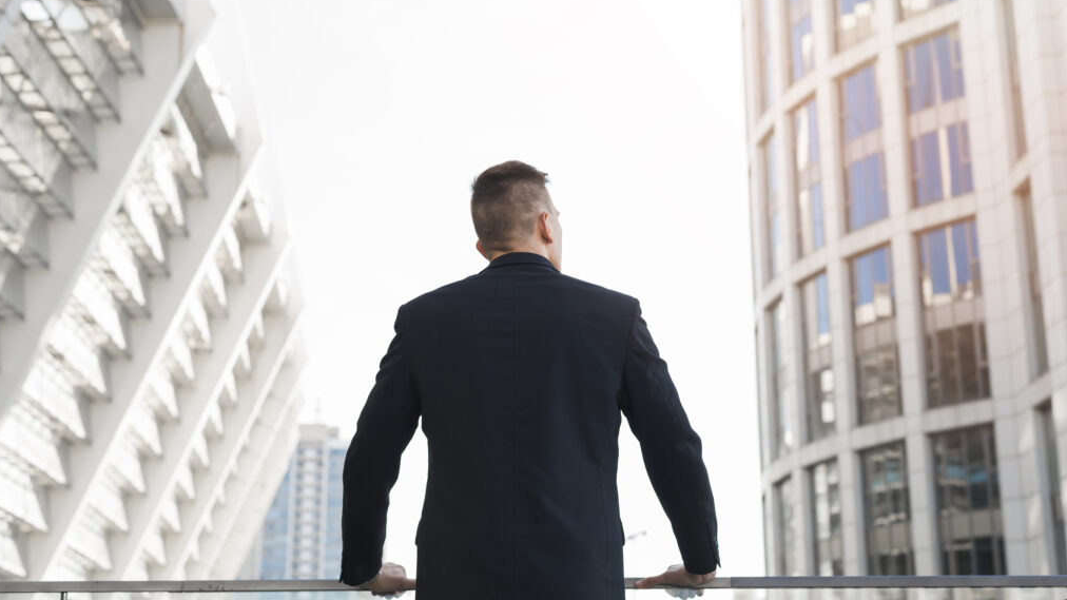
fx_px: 1499
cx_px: 528
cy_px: 311
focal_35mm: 53
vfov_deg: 22.6
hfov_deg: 39.2
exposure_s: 1/500
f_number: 3.5
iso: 250
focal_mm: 50
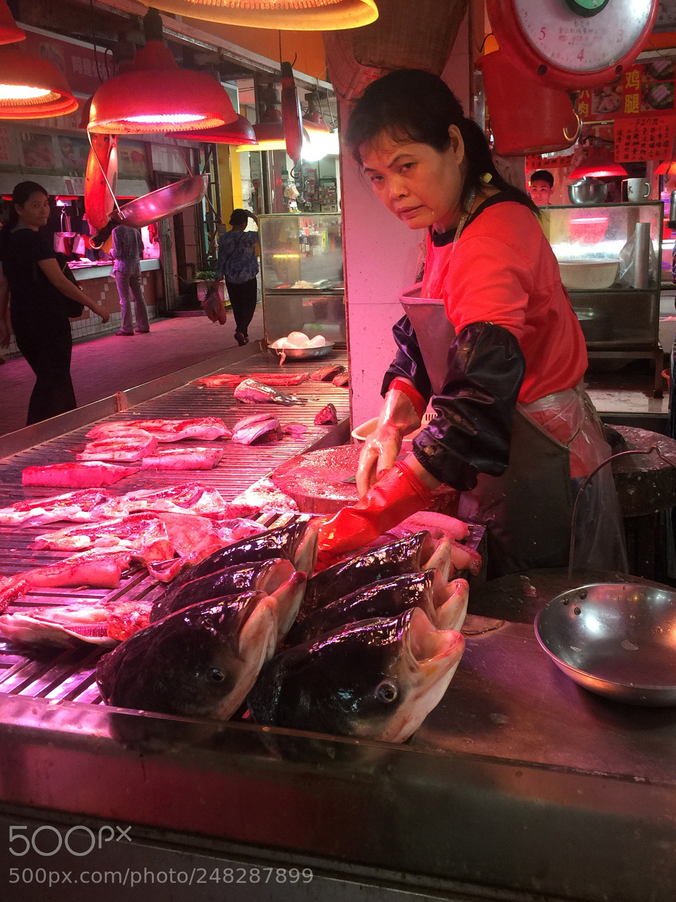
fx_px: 885
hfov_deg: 41.8
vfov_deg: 53.8
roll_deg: +1.9
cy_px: 399
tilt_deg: -11.0
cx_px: 364
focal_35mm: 34
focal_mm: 4.15
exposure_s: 1/33
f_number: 2.2
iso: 50
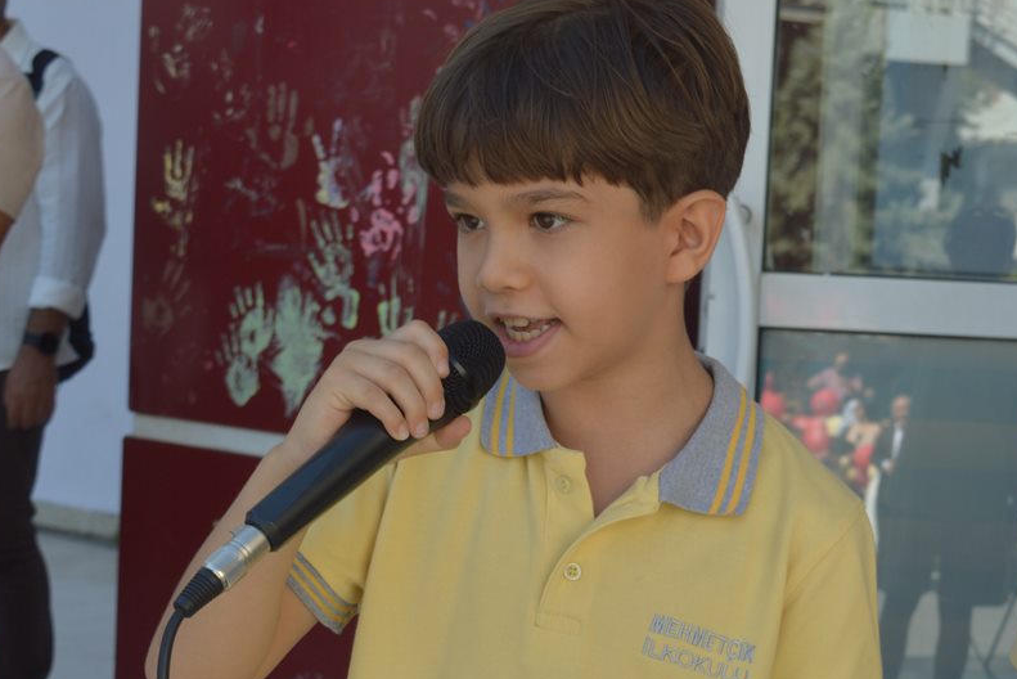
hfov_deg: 22.7
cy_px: 427
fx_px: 2487
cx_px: 842
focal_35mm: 88
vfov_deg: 15.5
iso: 100
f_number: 6.3
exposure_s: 1/160
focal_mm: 34
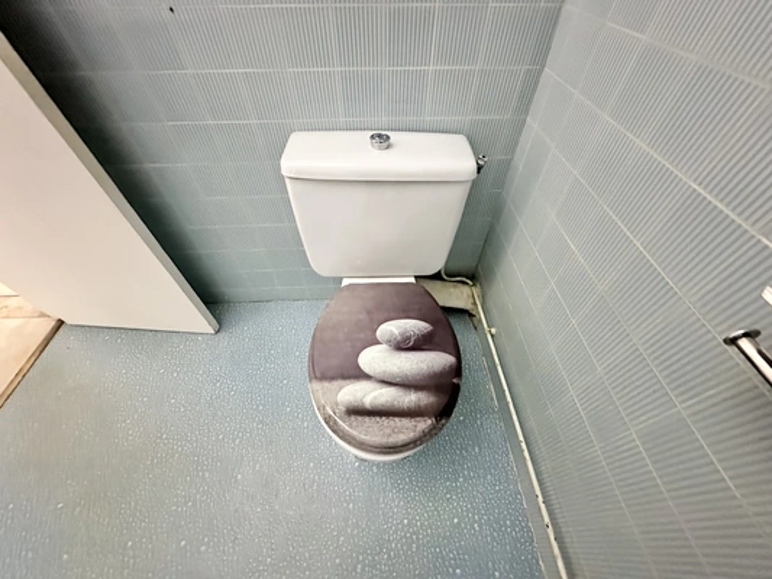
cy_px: 290
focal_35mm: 14
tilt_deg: -49.0
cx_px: 386
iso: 1250
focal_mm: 2.22
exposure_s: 1/50
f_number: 2.2
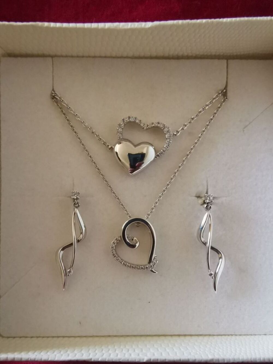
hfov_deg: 53.1
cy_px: 182
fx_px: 273
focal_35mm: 26
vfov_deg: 67.3
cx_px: 136
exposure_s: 1/25
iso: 800
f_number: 2.2
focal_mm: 2.35
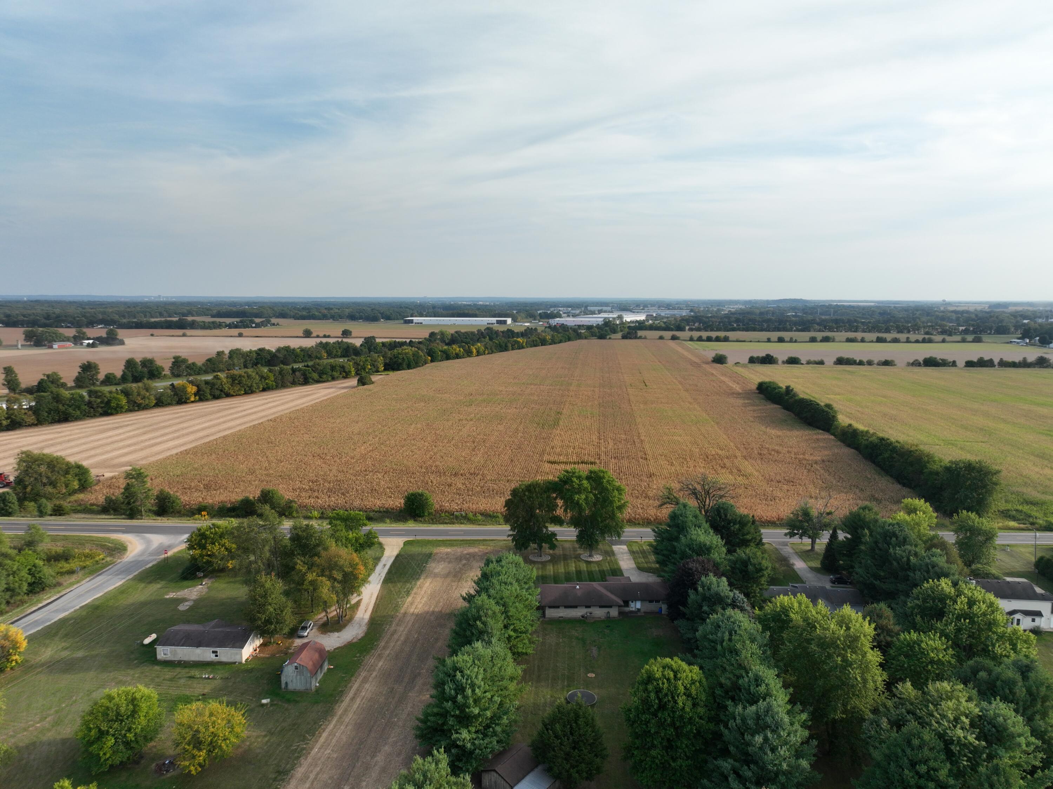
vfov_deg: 56.8
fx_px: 730
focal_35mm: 24
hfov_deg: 71.6
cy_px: 394
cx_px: 526
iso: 140
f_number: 2.8
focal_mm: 12.29
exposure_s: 1/1000
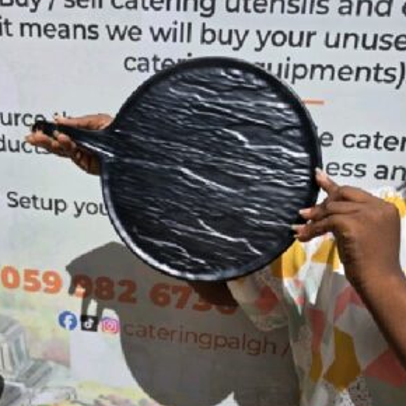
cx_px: 207
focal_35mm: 28
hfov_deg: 57.3
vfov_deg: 56.6
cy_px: 253
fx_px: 372
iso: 12
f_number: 1.7
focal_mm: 6.3
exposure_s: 1/1250
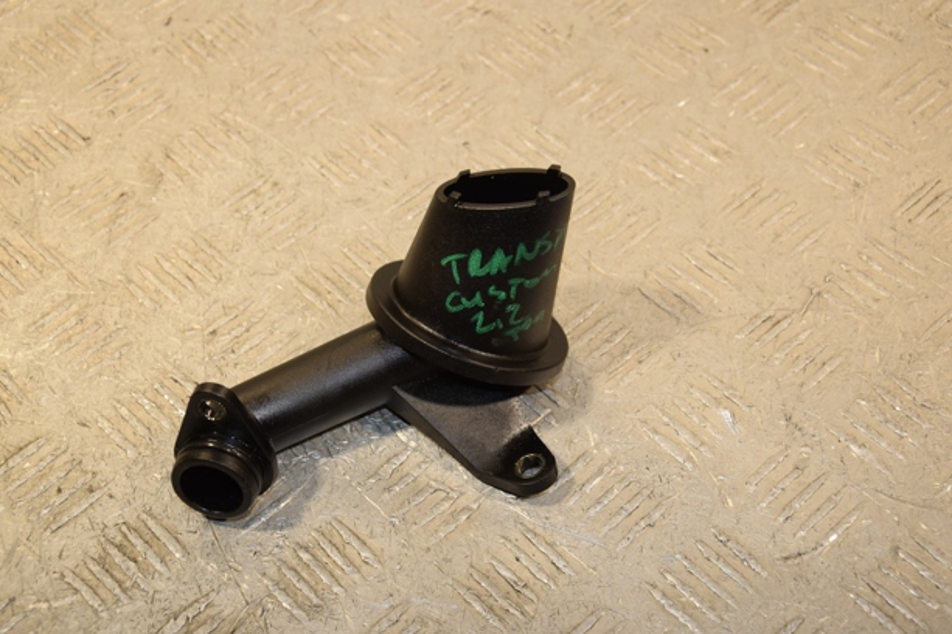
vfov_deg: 19.3
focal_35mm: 71
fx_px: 1864
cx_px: 457
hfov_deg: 28.6
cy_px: 319
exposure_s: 1/200
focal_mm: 45
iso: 800
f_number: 6.3
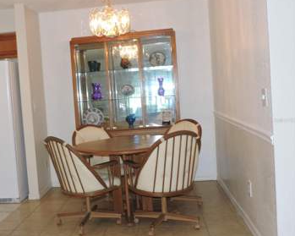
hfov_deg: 39.0
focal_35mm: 47
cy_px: 120
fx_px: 410
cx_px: 95
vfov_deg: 32.1
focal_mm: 6.2
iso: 200
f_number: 3.3
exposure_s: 1/30
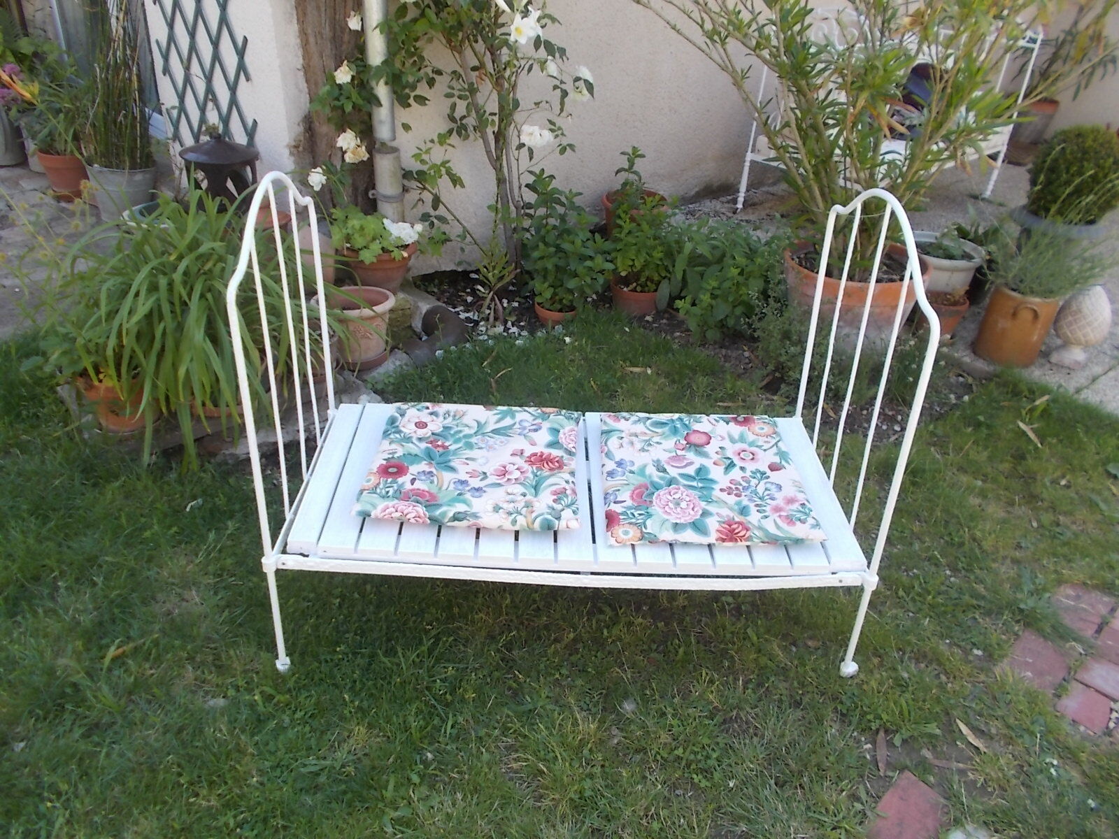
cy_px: 420
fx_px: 840
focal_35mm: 26
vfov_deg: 53.1
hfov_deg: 67.3
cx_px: 560
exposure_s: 1/160
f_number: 3.2
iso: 80
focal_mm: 4.6
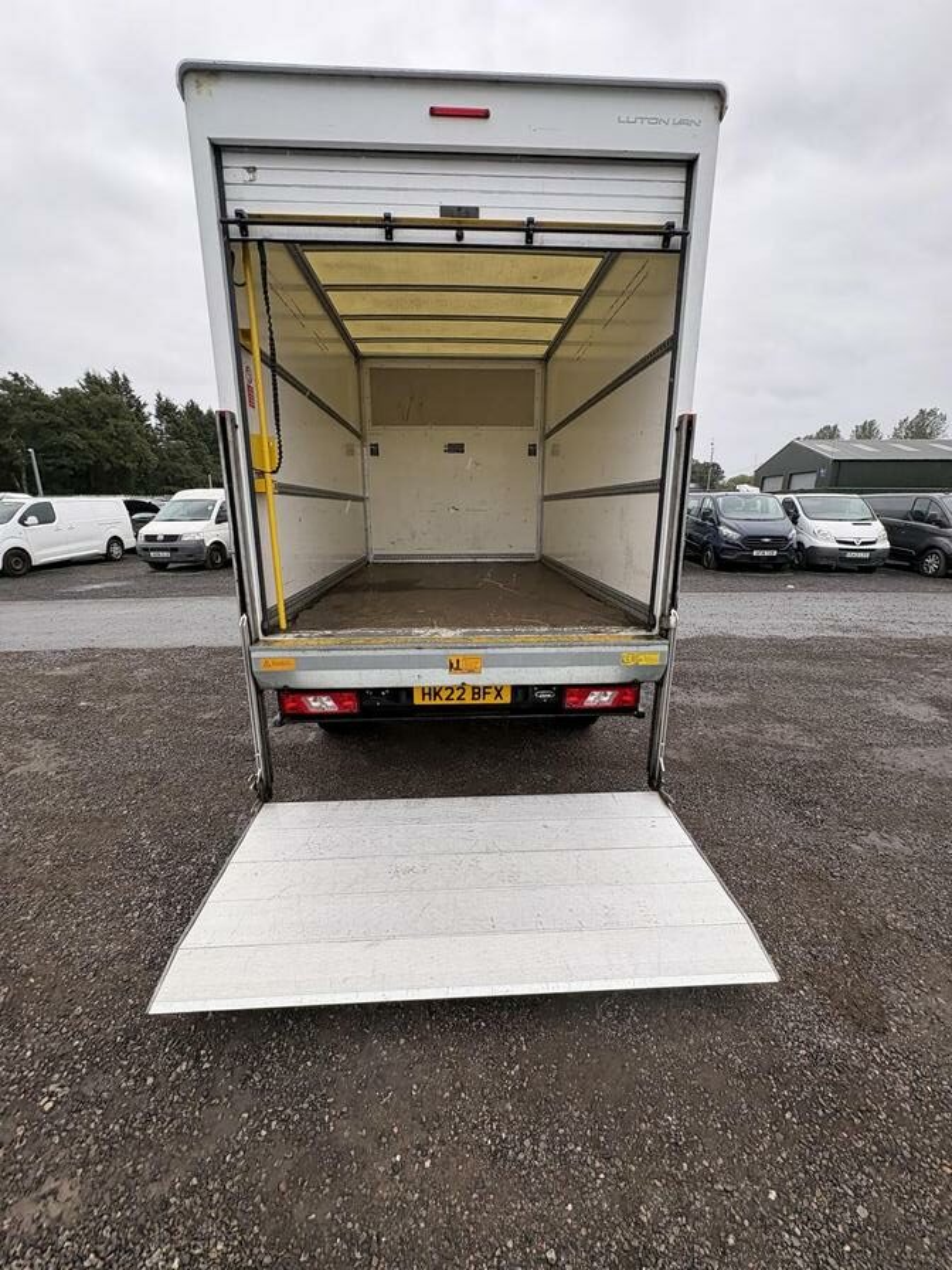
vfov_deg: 102.1
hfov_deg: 85.7
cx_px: 476
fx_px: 513
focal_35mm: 14
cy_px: 635
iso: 40
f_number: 2.2
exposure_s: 1/190
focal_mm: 2.22
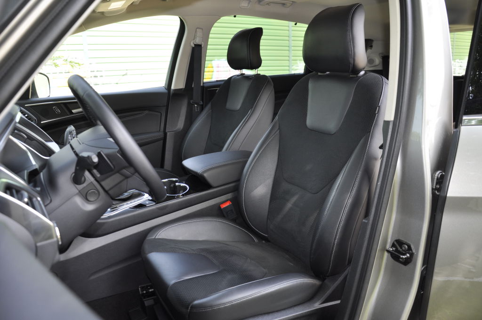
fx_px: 361
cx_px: 241
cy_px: 160
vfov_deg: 47.8
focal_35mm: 27
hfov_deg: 67.4
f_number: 3.5
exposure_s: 1/200
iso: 360
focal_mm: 18
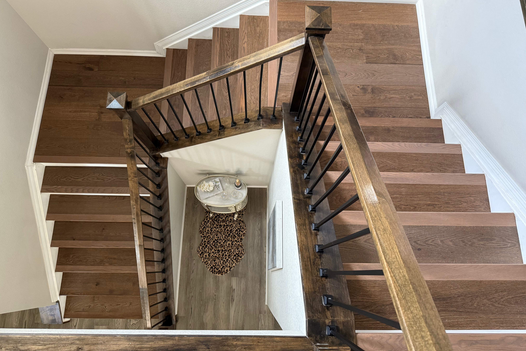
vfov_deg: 51.2
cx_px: 263
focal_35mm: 25
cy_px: 154
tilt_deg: -72.0
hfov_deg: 71.5
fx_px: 365
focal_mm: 6.76
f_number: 1.78
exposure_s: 1/60
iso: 320
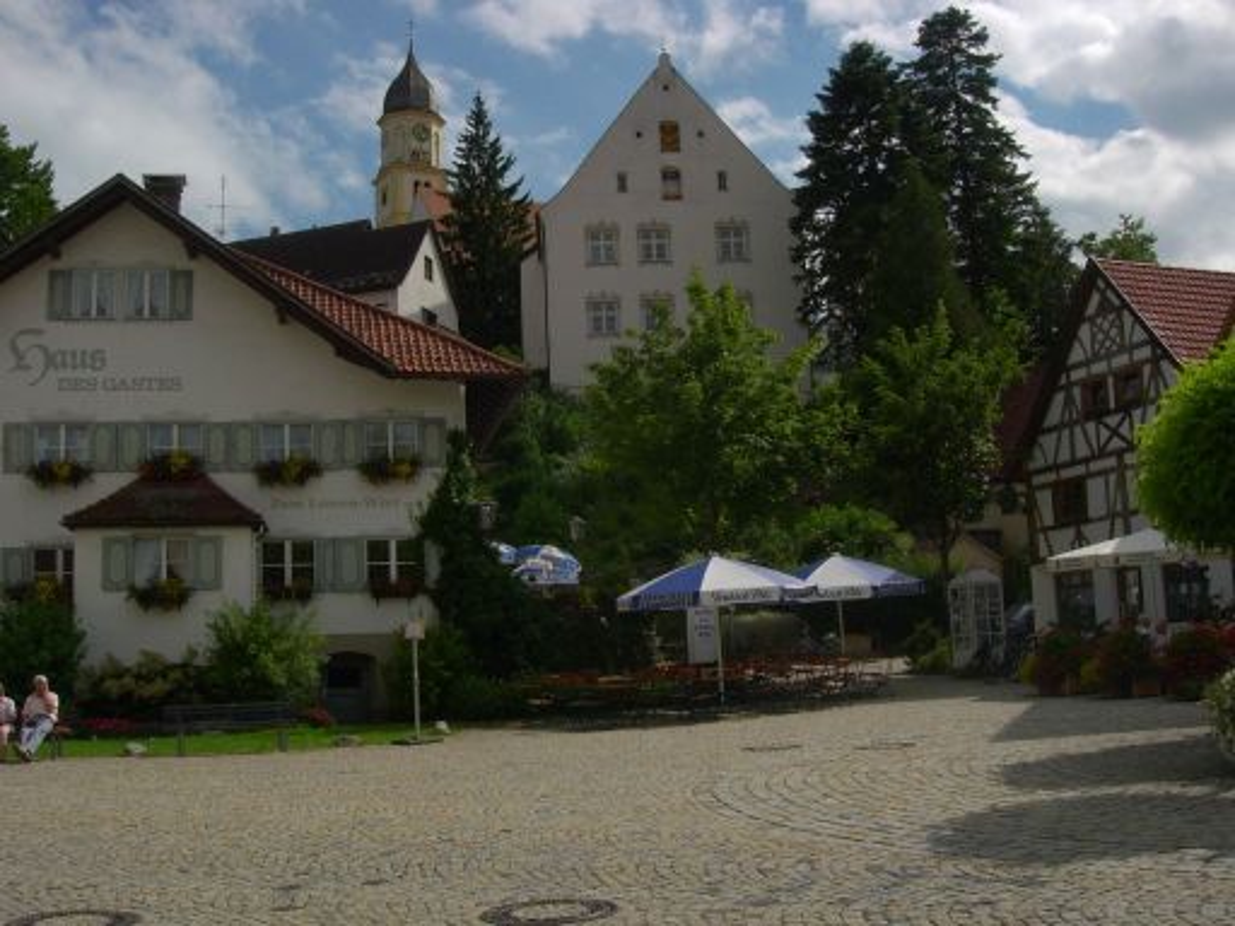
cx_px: 618
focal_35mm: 38
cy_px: 463
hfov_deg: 49.0
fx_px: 1356
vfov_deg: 37.7
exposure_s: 1/1534
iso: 79
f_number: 4.8
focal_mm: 7.8
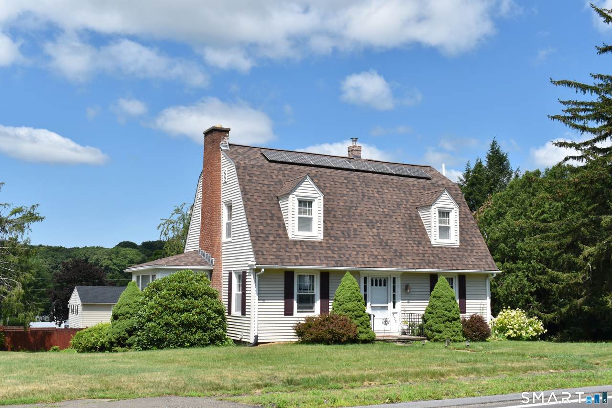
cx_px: 306
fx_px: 663
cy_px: 204
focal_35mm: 39
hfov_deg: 49.6
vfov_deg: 34.2
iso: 100
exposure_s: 1/320
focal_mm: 26
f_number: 9
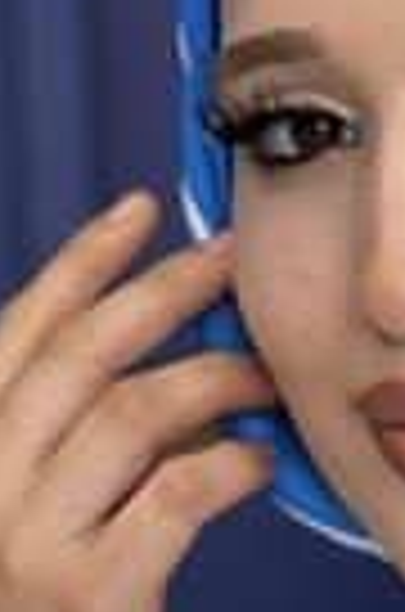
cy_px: 544
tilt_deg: -2.9
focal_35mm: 307
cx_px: 720
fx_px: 5207
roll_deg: +1.8
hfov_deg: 4.4
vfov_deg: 6.7
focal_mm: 9
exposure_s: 1/100
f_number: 2.8
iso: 100
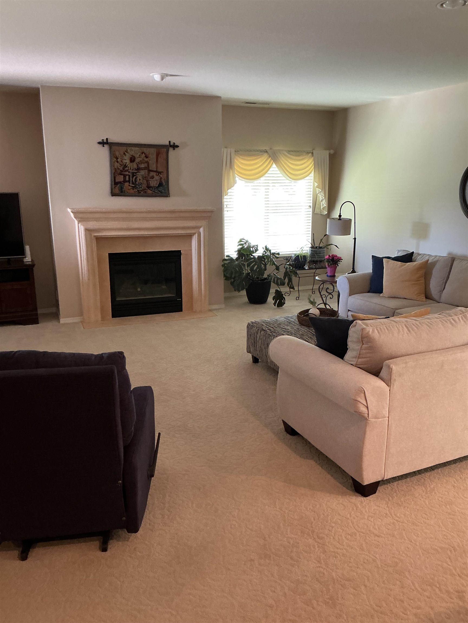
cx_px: 234
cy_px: 312
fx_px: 523
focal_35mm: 29
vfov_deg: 61.7
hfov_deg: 48.2
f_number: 1.8
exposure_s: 1/40
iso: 200
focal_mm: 3
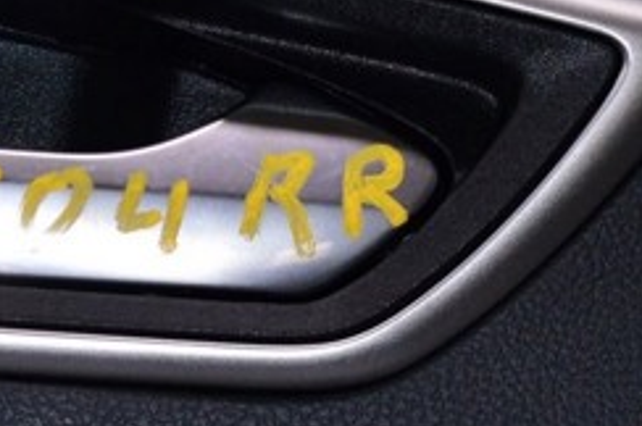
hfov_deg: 9.5
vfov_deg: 6.3
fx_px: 3852
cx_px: 13
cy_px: 172
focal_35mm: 216
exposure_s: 1/200
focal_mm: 55
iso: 1600
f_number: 8
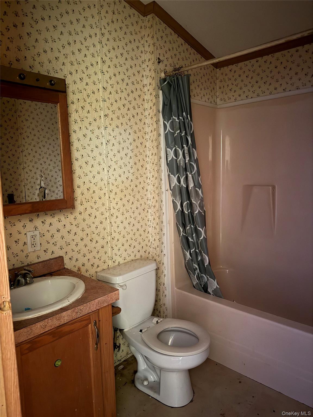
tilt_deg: -7.5
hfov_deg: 56.8
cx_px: 156
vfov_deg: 71.6
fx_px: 289
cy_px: 208
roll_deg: +1.7
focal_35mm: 24
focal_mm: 6.76
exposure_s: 1/9
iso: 1600
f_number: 1.78
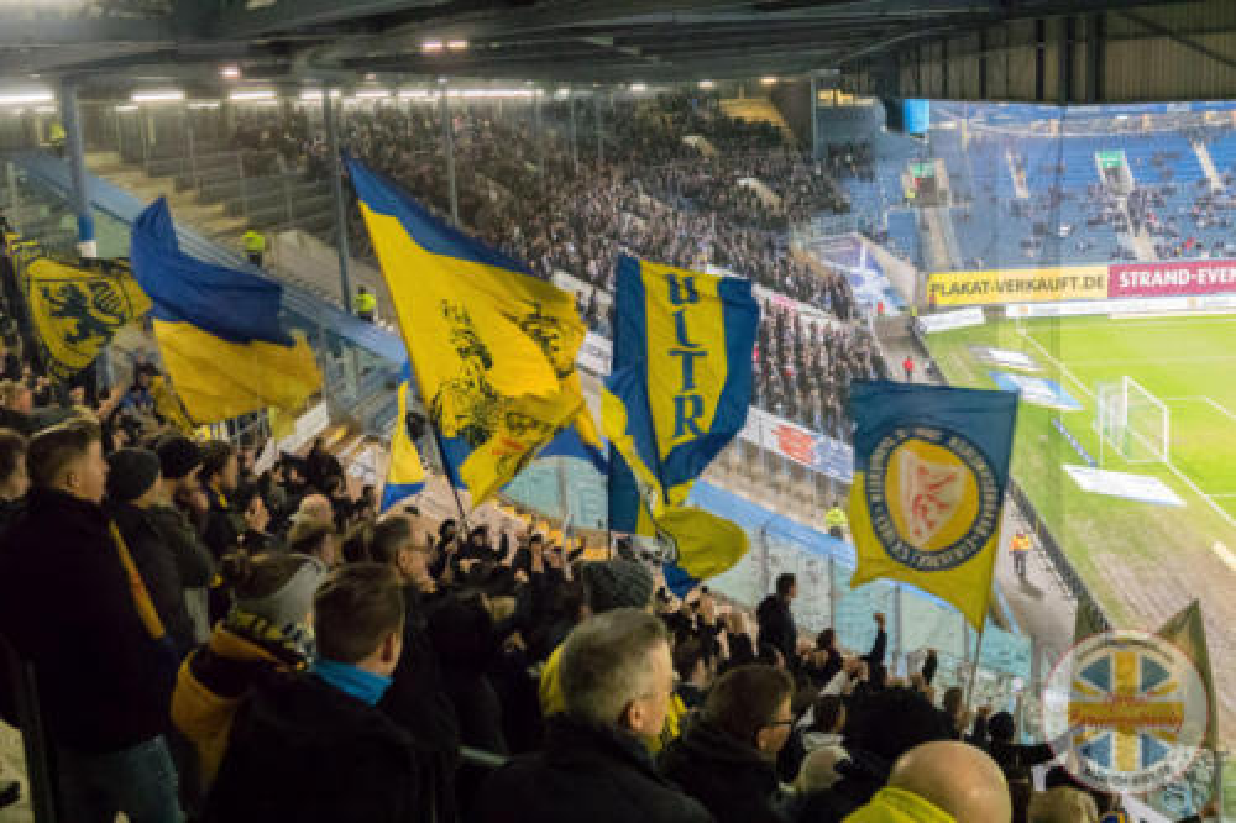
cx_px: 618
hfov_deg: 48.5
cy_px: 412
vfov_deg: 33.4
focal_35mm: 40
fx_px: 1373
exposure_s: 1/125
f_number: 3.2
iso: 6400
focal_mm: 14.65
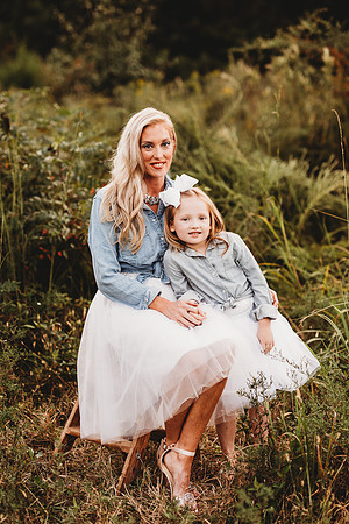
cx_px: 174
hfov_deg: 16.1
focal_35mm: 85
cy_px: 262
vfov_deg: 23.9
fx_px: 1236
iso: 125
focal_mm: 85
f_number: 2.2
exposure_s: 1/200
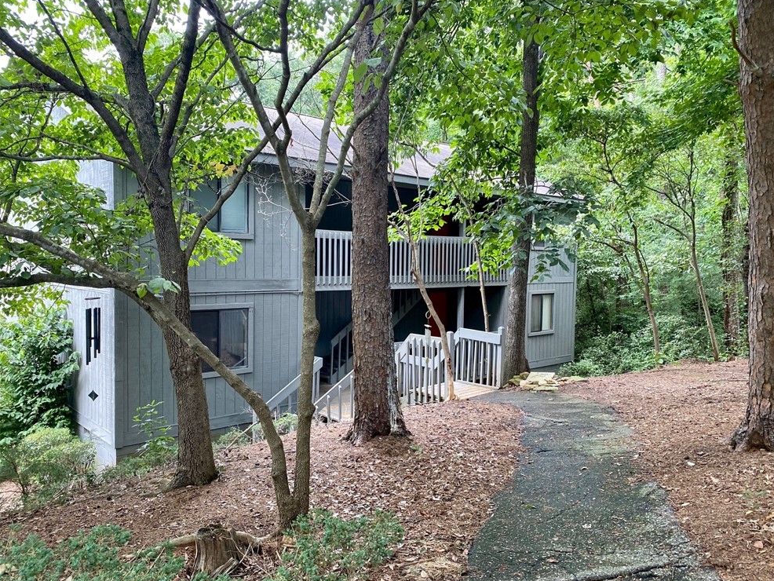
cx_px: 401
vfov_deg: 51.4
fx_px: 604
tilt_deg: -3.9
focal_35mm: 27
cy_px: 287
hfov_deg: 65.3
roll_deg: -0.8
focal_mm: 4.25
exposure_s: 1/121
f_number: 1.8
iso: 125
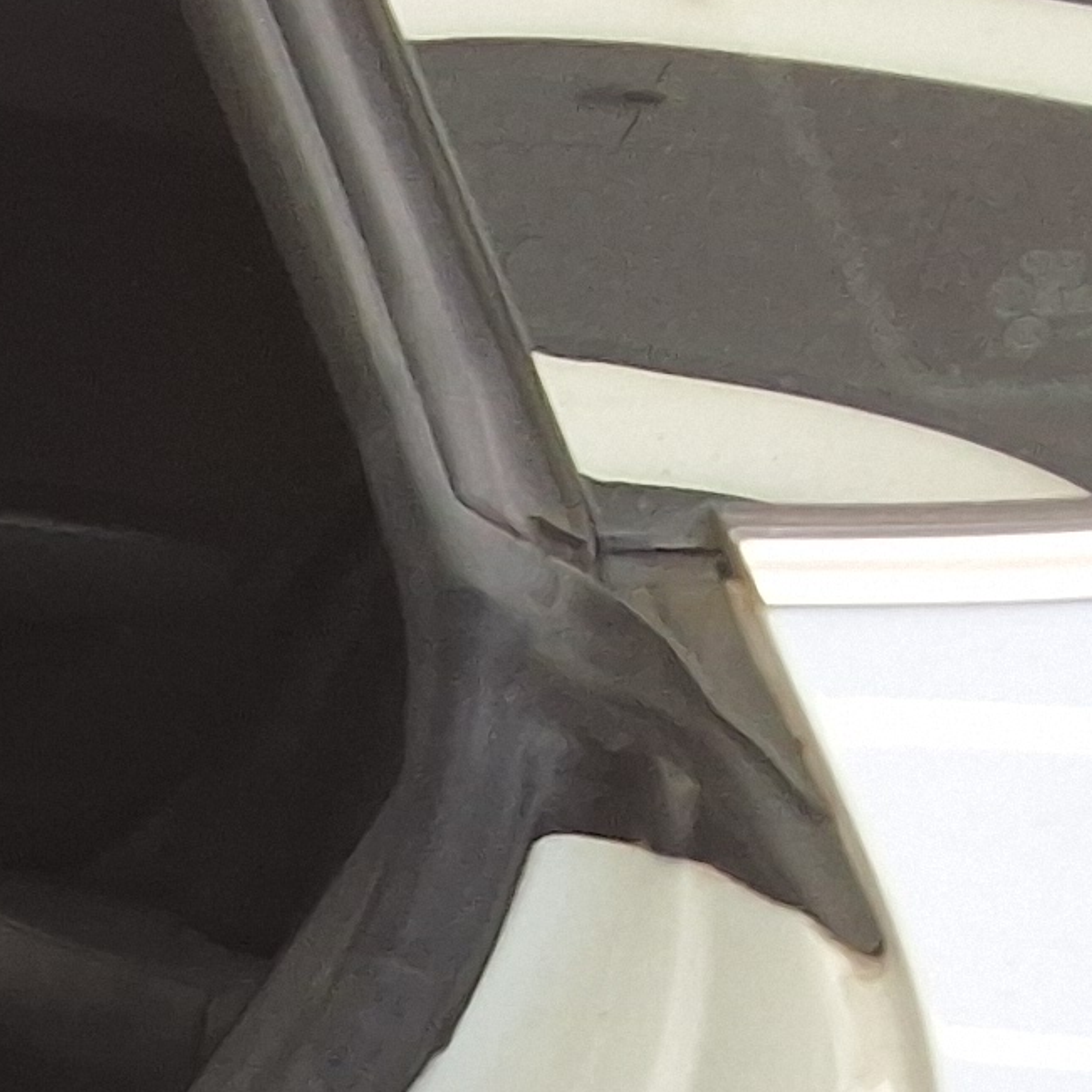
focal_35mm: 124
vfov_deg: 13.7
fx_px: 4426
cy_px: 1280
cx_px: -1017
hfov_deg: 12.5
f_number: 1.9
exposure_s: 1/120
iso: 50
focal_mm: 2.91
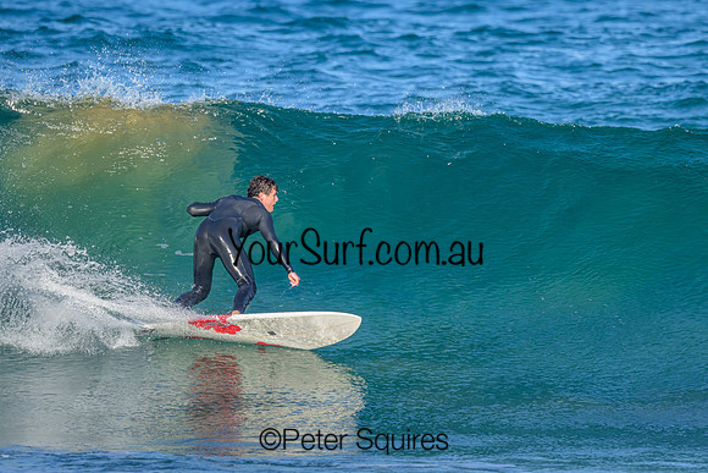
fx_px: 18583
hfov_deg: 2.2
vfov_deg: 1.5
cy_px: 194
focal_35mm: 945
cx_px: 342
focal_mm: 800
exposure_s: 1/2000
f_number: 8
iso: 720
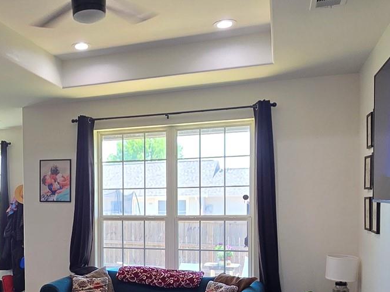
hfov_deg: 44.3
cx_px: 71
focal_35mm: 40
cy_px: 224
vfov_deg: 35.1
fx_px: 450
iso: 80
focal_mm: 2.2
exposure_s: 1/60
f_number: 2.2
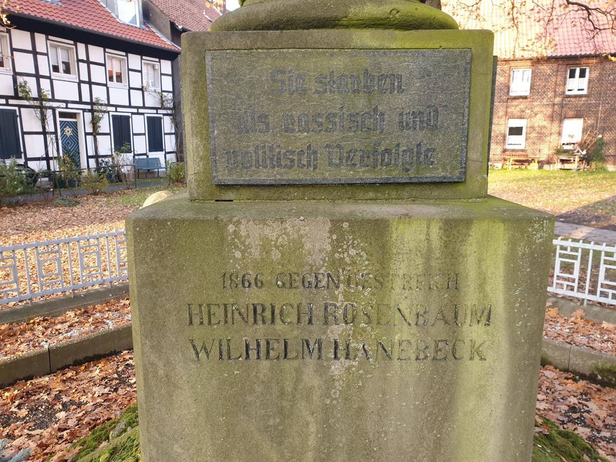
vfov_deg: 53.1
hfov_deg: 67.3
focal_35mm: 26
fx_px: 463
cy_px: 231
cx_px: 308
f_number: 2.4
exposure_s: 1/100
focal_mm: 4.3
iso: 64
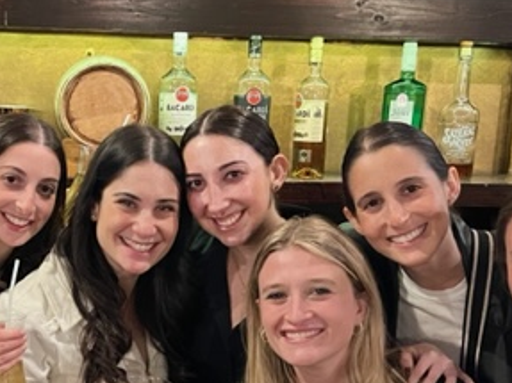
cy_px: 280
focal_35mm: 58
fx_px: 858
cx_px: 141
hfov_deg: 32.7
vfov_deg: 25.0
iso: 1000
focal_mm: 5.7
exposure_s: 1/24
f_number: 1.5
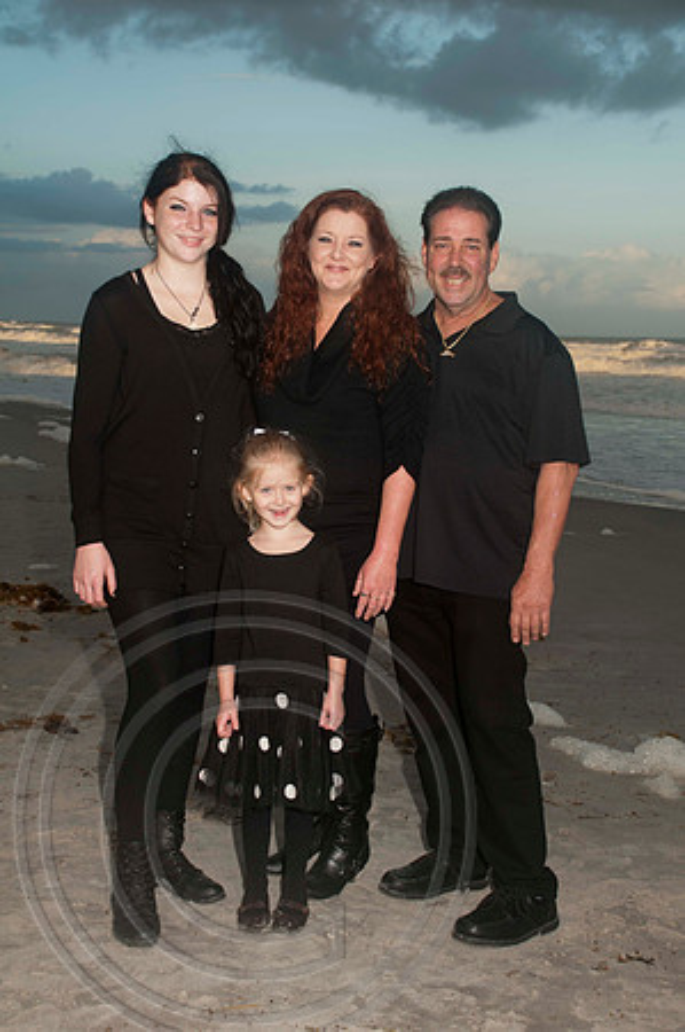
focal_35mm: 52
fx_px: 1502
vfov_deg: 37.9
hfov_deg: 25.7
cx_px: 342
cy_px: 516
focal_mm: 35
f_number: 5.6
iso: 100
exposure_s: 1/125
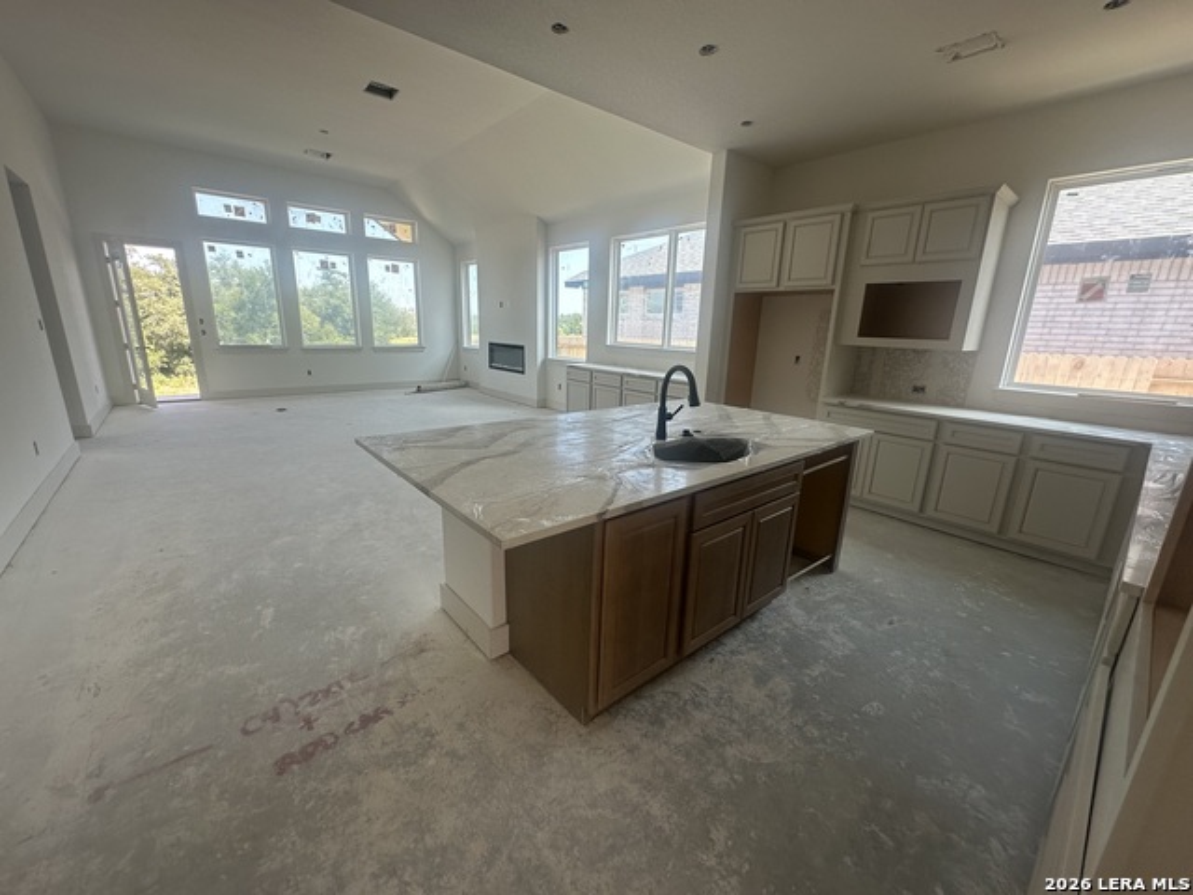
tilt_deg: -14.2
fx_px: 482
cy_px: 448
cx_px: 596
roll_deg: -1.9
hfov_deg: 102.1
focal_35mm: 14
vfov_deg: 85.7
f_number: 2.2
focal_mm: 2.22
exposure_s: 1/99
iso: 40
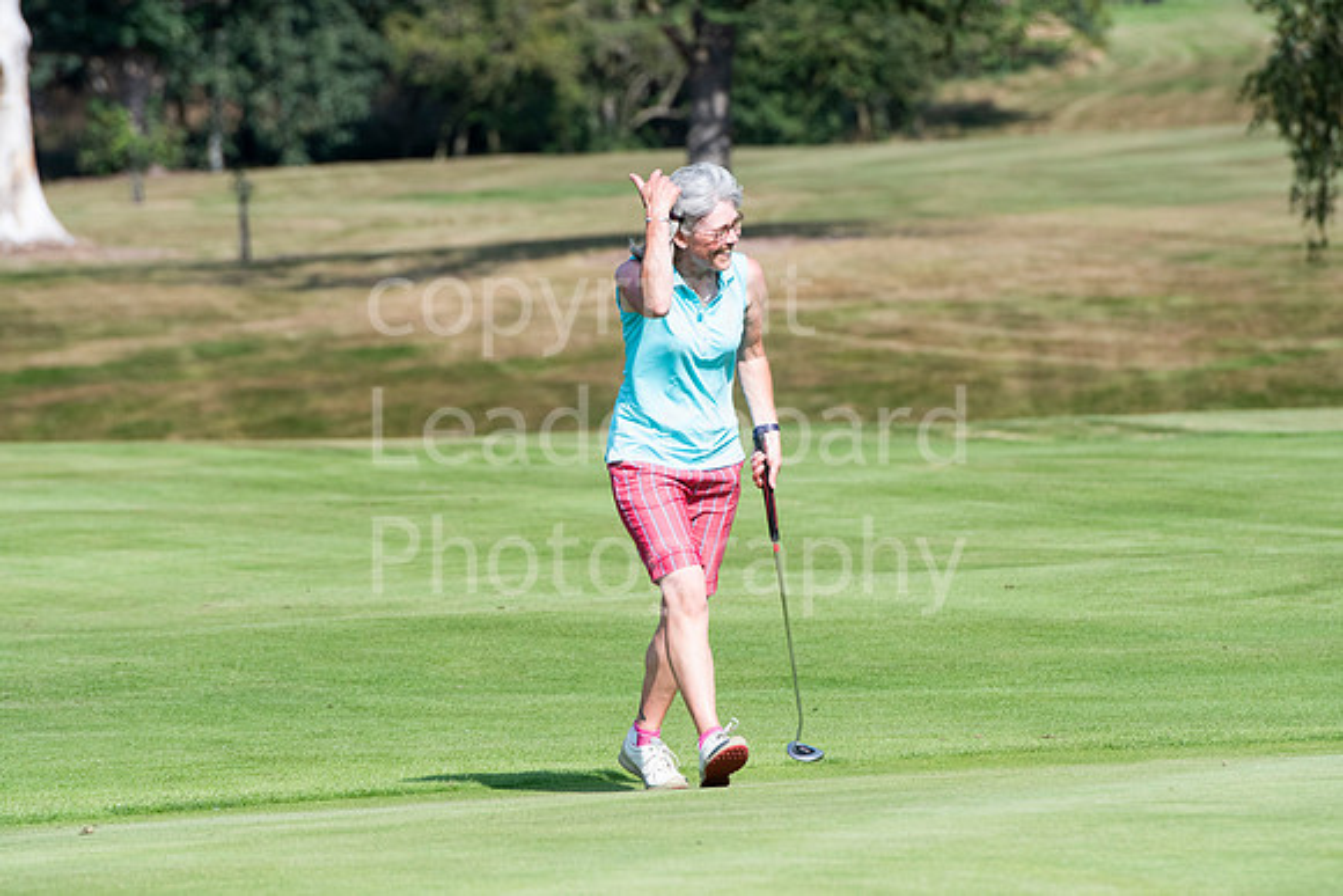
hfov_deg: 6.9
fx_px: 11194
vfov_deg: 4.6
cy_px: 448
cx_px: 672
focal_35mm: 300
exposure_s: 1/2500
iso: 640
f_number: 5.6
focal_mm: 200
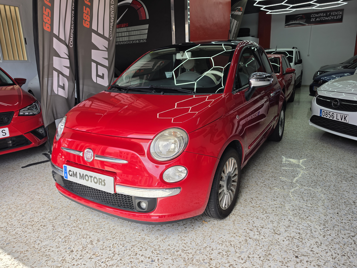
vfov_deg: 58.9
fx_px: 237
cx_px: 178
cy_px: 134
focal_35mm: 23
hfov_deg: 73.9
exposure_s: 1/210
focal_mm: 6.5
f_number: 1.4
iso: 10
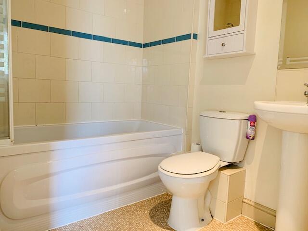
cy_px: 116
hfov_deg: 67.3
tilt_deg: -5.8
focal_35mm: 26
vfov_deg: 53.1
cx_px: 154
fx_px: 231
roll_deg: -3.6
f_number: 1.8
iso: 200
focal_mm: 4.25
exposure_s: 1/50
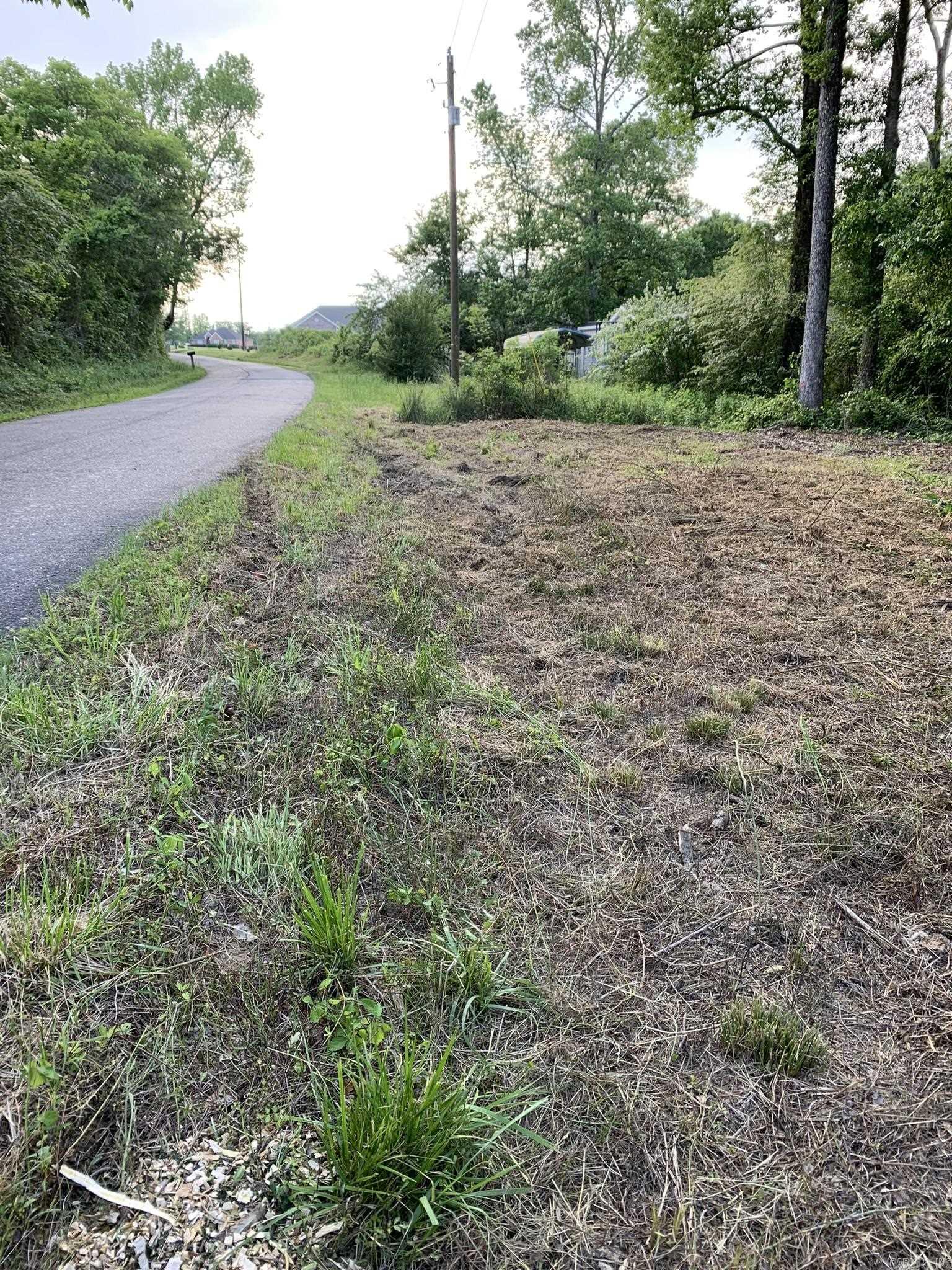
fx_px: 953
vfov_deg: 67.3
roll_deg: +0.7
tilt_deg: -13.5
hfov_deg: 53.1
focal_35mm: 26
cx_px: 476
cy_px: 635
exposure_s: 1/122
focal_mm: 4.25
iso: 25
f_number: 1.8
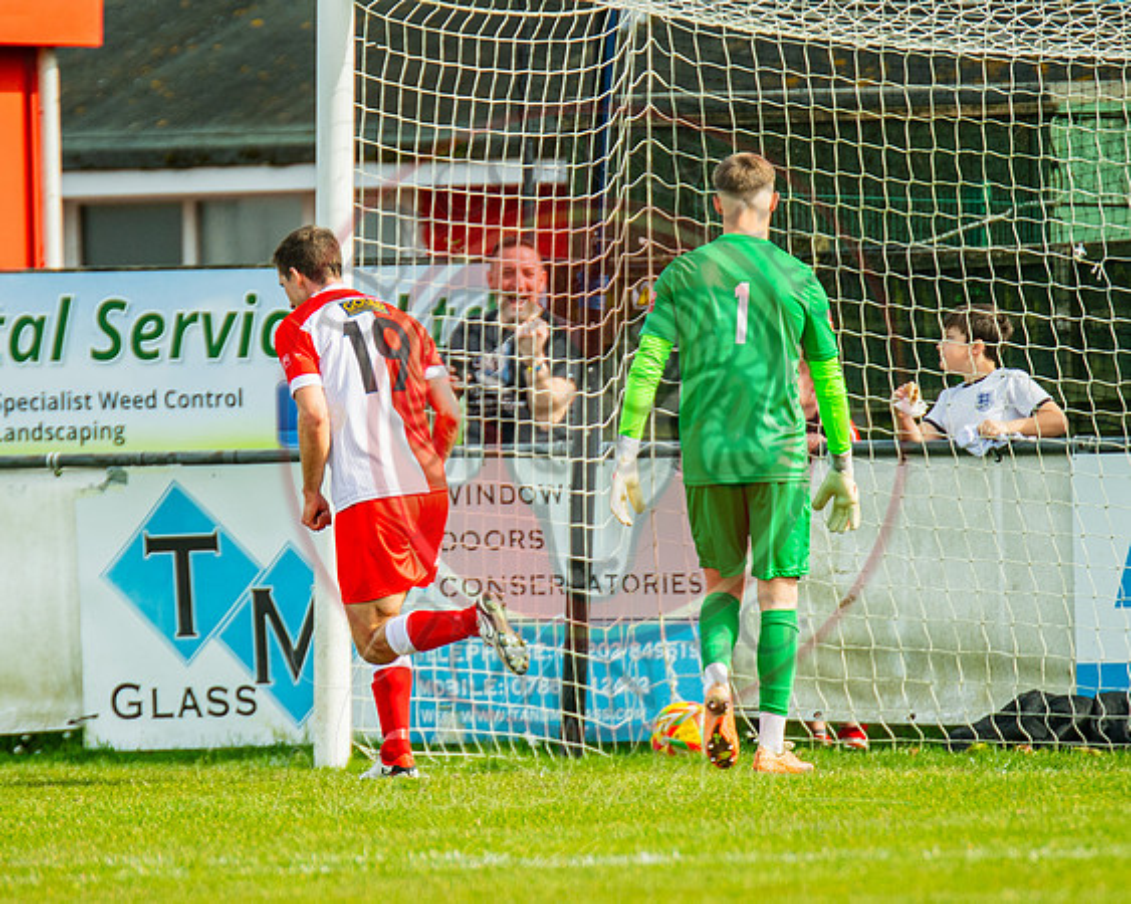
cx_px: 527
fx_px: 28419
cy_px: 507
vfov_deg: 1.8
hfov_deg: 2.3
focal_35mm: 849
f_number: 4
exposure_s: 1/1600
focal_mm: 420
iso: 400
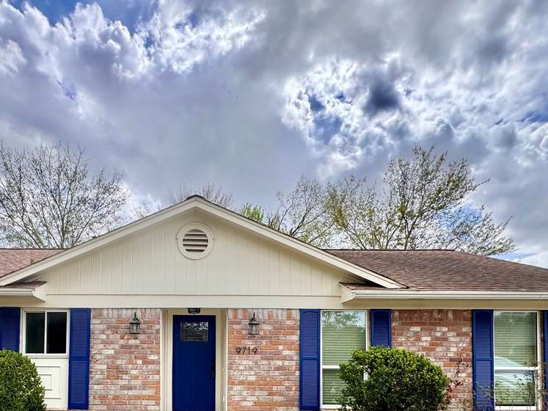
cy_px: 343
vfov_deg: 52.2
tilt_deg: +1.9
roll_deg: -0.3
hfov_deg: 69.8
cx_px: 189
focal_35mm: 24
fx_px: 380
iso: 40
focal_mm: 2.22
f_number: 2.2
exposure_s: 1/868
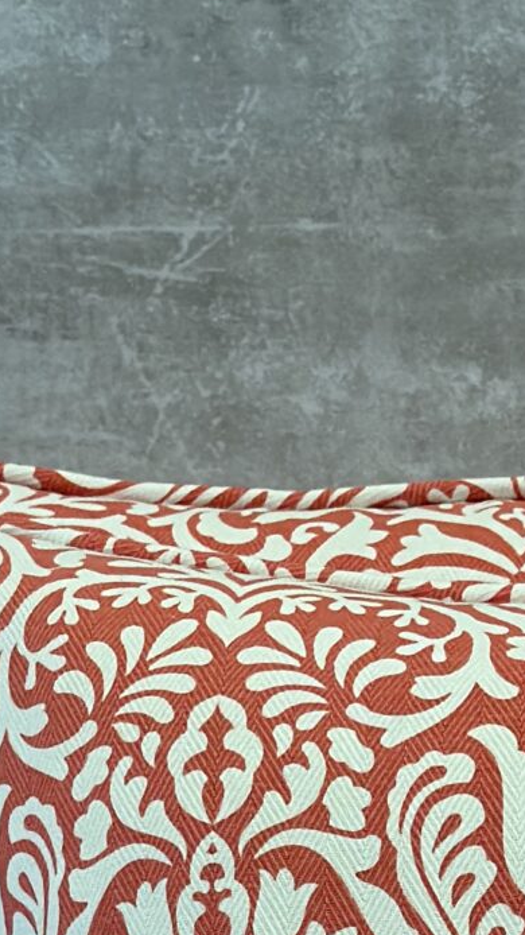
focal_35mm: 193
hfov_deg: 6.2
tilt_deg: -13.1
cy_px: 1401
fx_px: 4780
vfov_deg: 10.8
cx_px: 769
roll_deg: +0.5
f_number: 1.78
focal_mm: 6.86
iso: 64
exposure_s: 1/170
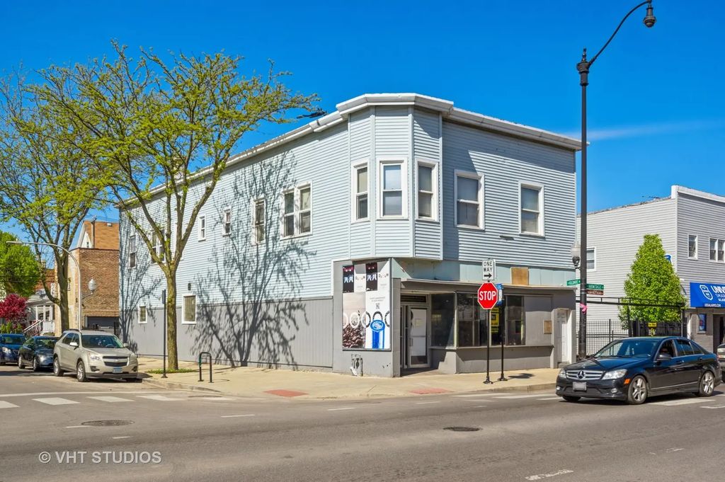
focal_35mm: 15
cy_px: 241
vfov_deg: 77.2
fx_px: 302
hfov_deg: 100.4
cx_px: 362
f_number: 11
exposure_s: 1/125
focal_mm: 10
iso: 100
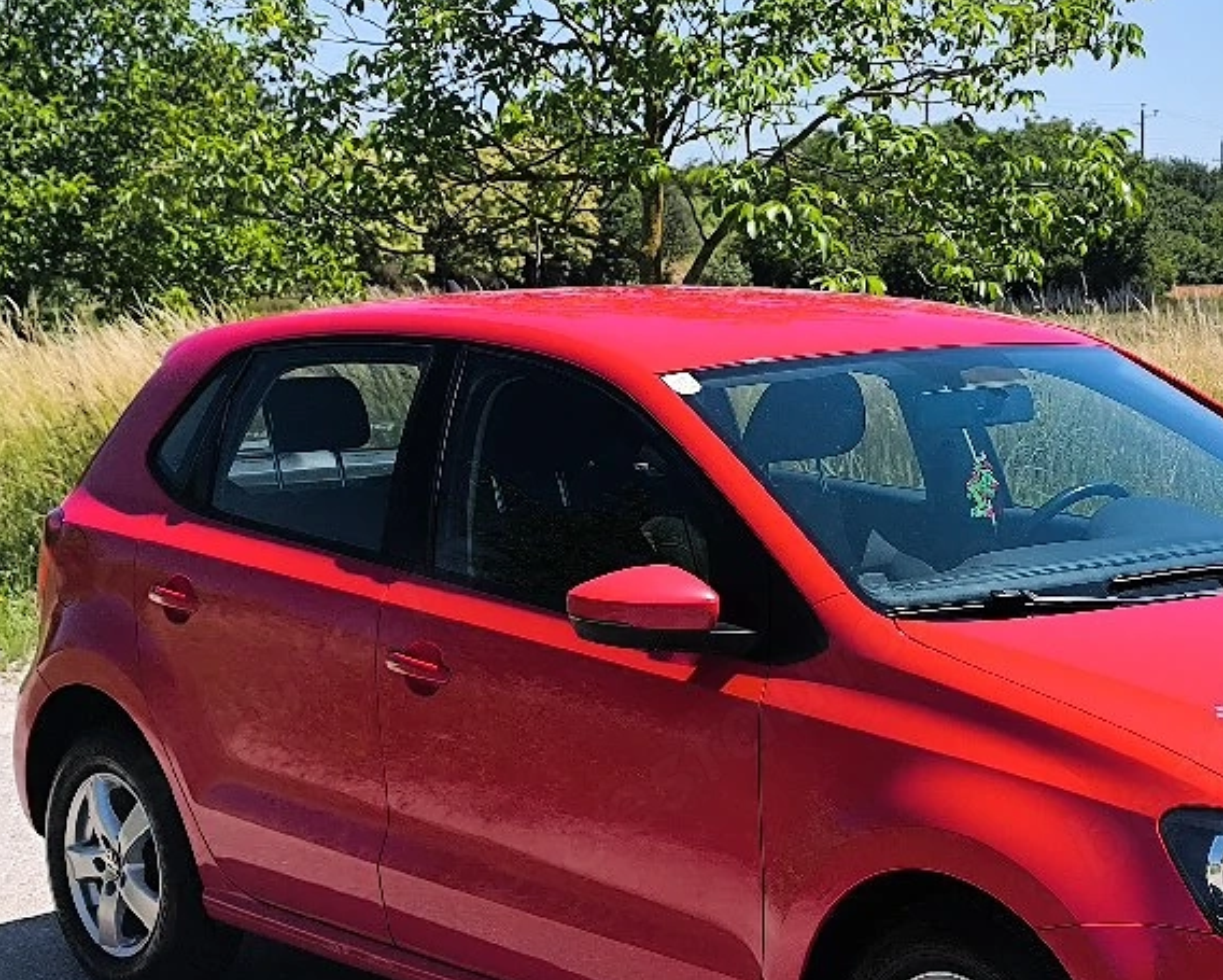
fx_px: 2861
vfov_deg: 19.3
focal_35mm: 79
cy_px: 728
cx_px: 952
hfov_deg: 23.8
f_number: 1.65
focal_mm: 6.14
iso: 50
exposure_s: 1/1000
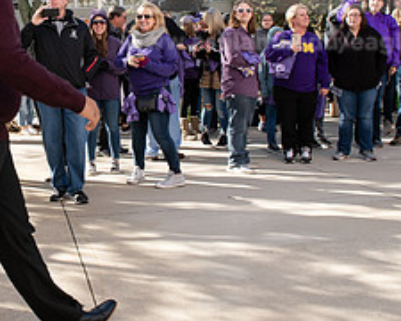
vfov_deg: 25.9
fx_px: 688
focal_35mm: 58
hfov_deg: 31.0
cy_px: 79
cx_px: 43
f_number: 5.6
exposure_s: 1/500
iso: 400
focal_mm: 24
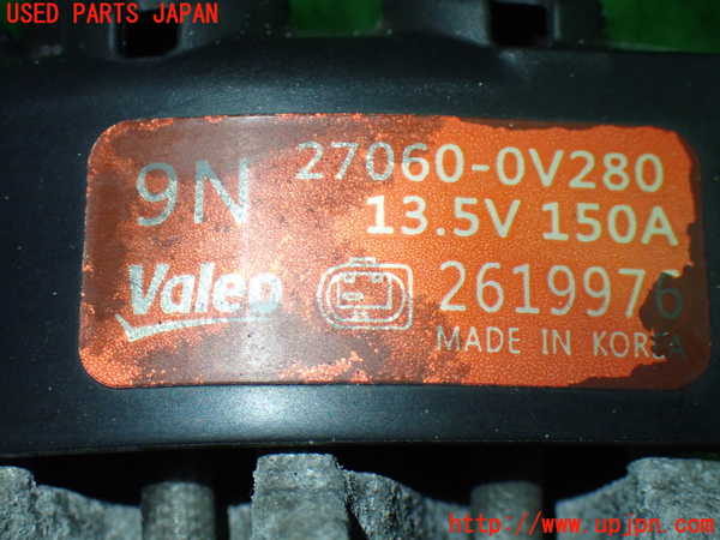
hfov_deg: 27.4
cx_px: 360
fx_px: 1477
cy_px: 270
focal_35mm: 71
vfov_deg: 20.7
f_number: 3.9
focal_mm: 12.73
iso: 800
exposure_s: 1/100
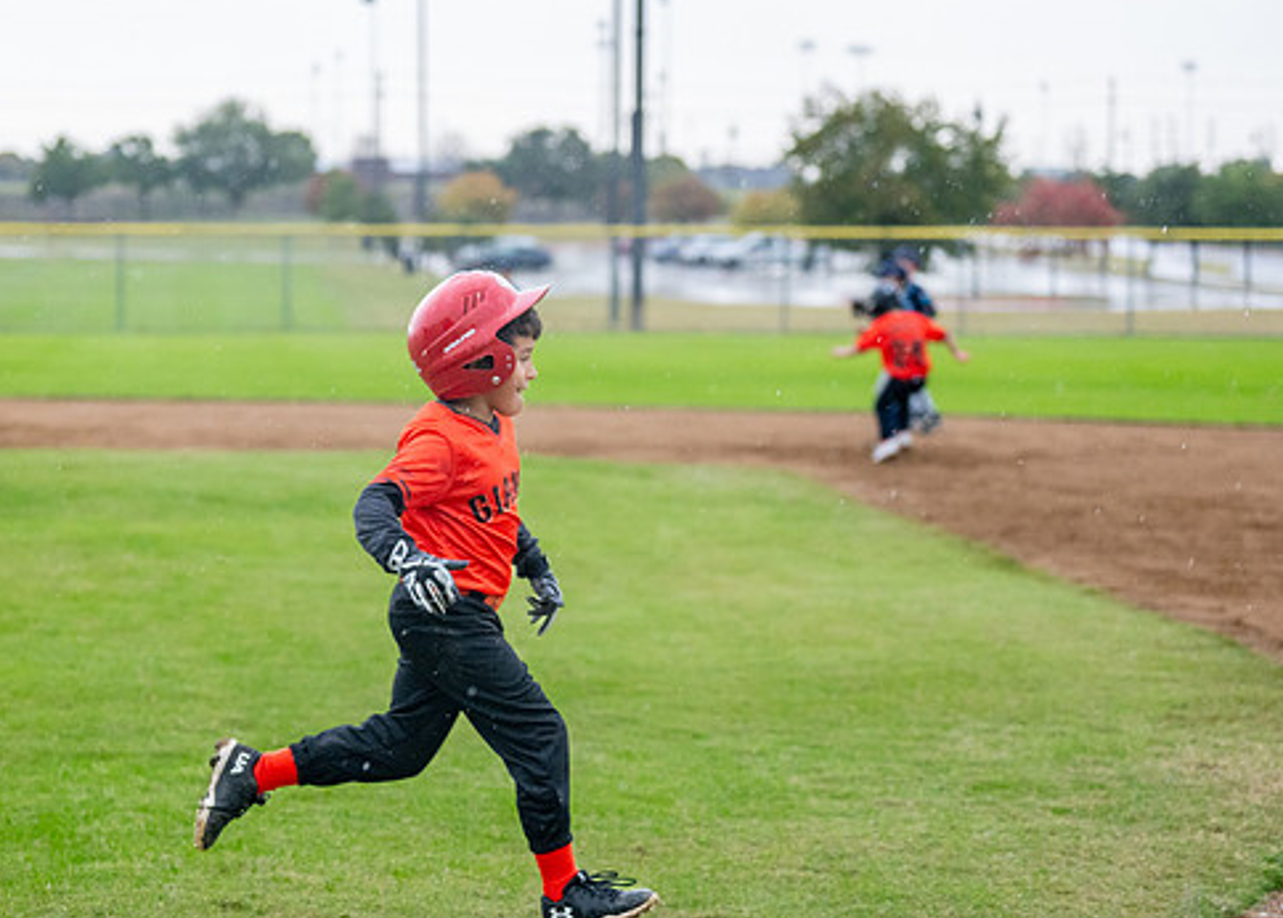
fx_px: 3718
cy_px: 495
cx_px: 394
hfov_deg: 19.5
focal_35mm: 102
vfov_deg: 14.1
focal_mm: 70
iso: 1600
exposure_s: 1/1000
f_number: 2.8
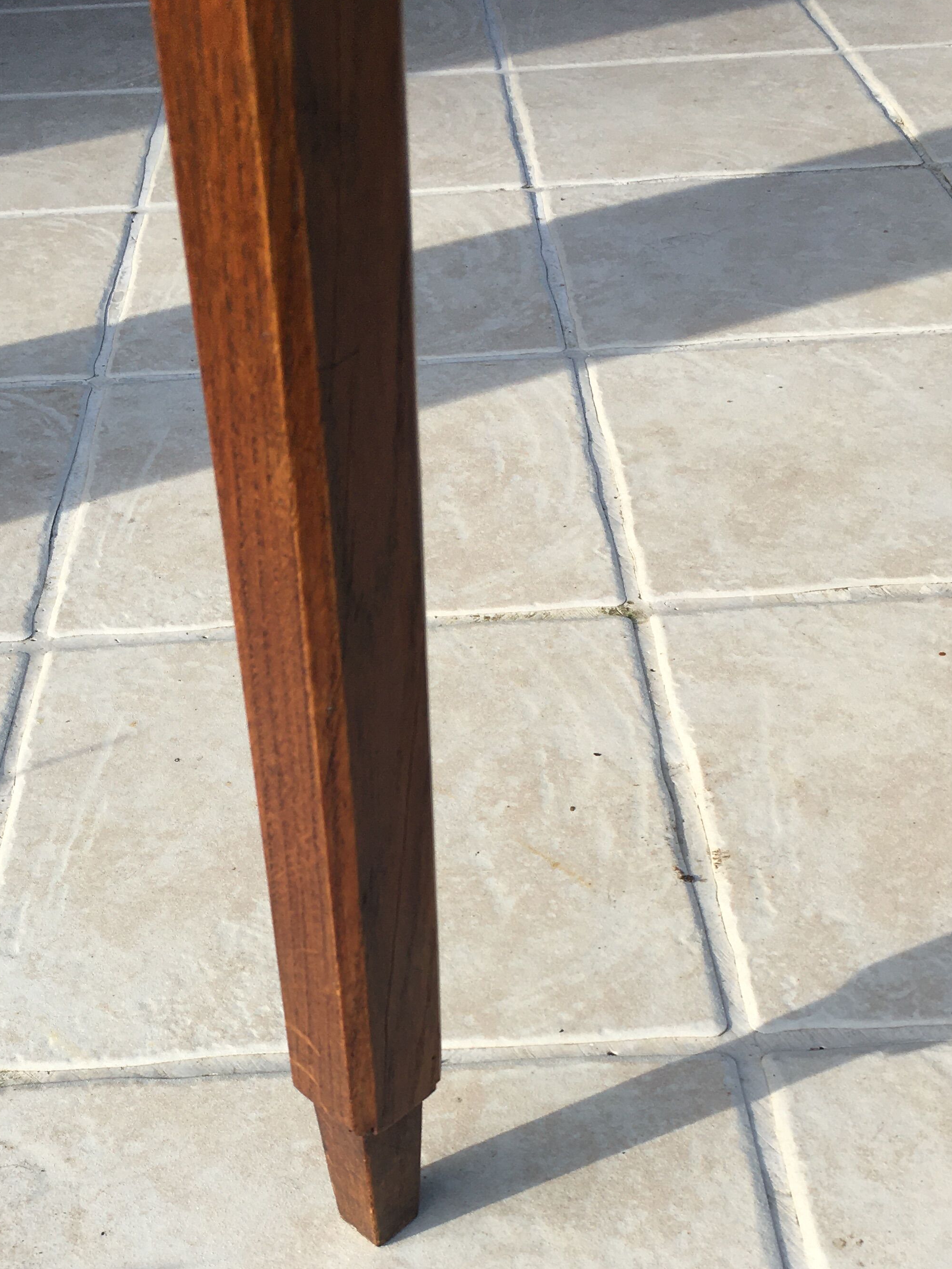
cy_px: 957
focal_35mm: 44
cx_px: 389
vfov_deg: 41.6
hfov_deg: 32.8
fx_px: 1613
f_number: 2.2
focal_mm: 4.15
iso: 25
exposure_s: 1/574
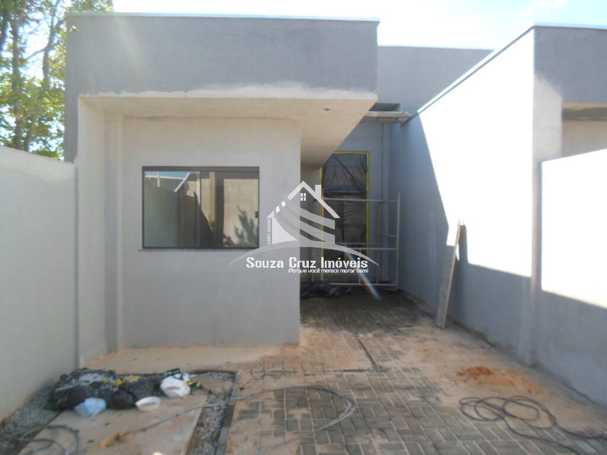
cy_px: 228
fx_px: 438
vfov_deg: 54.9
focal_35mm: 25
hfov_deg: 69.4
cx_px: 304
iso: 80
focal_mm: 4.5
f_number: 2.5
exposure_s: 1/350
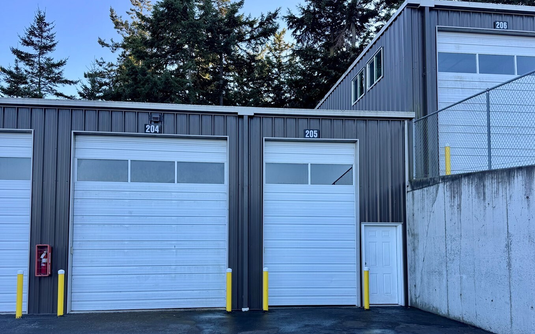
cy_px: 217
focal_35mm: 30
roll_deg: +0.2
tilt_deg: +2.8
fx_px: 437
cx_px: 259
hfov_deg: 62.9
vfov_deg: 41.4
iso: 80
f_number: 1.78
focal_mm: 6.76
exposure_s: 1/651
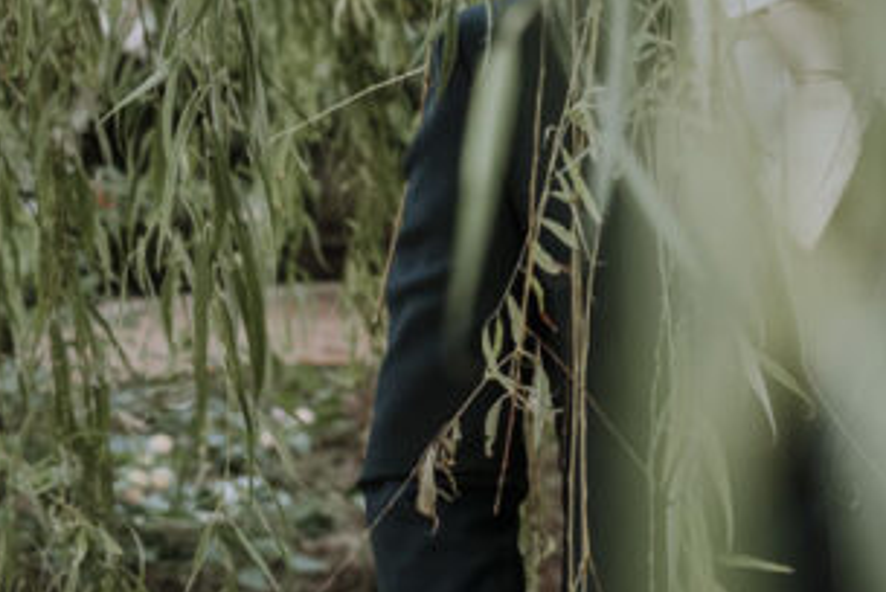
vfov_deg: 15.1
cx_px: 959
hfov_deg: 21.9
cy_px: -99
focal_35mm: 88
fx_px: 2168
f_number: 2.5
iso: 400
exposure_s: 1/500
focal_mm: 23
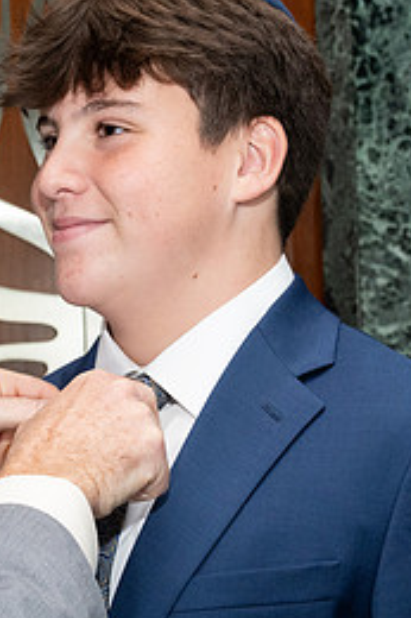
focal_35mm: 100
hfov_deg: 13.6
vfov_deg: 20.4
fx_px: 1715
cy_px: 239
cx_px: 100
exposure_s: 1/160
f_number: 5.6
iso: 400
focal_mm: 26
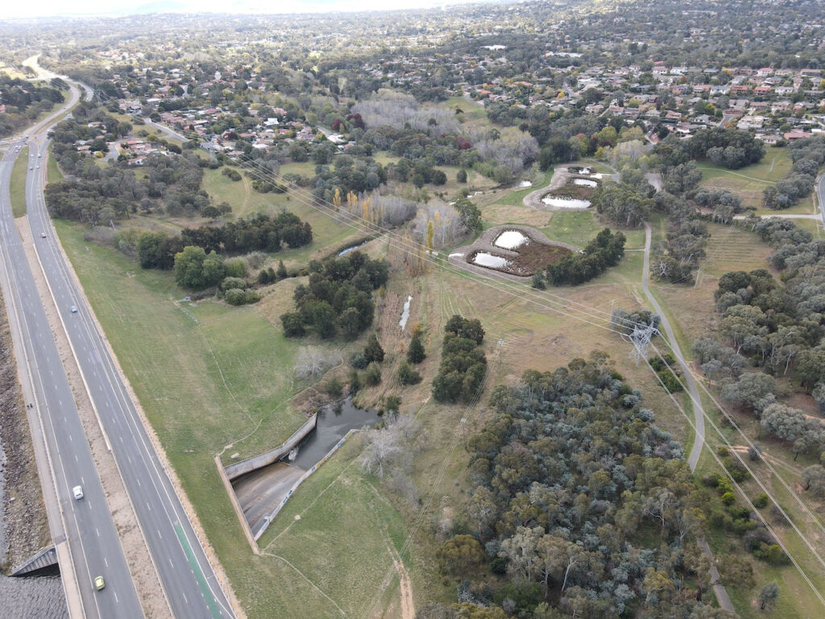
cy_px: 310
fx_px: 572
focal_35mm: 24
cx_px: 412
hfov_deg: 71.6
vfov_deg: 56.8
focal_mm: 4.5
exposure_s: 1/90
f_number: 2.8
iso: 100
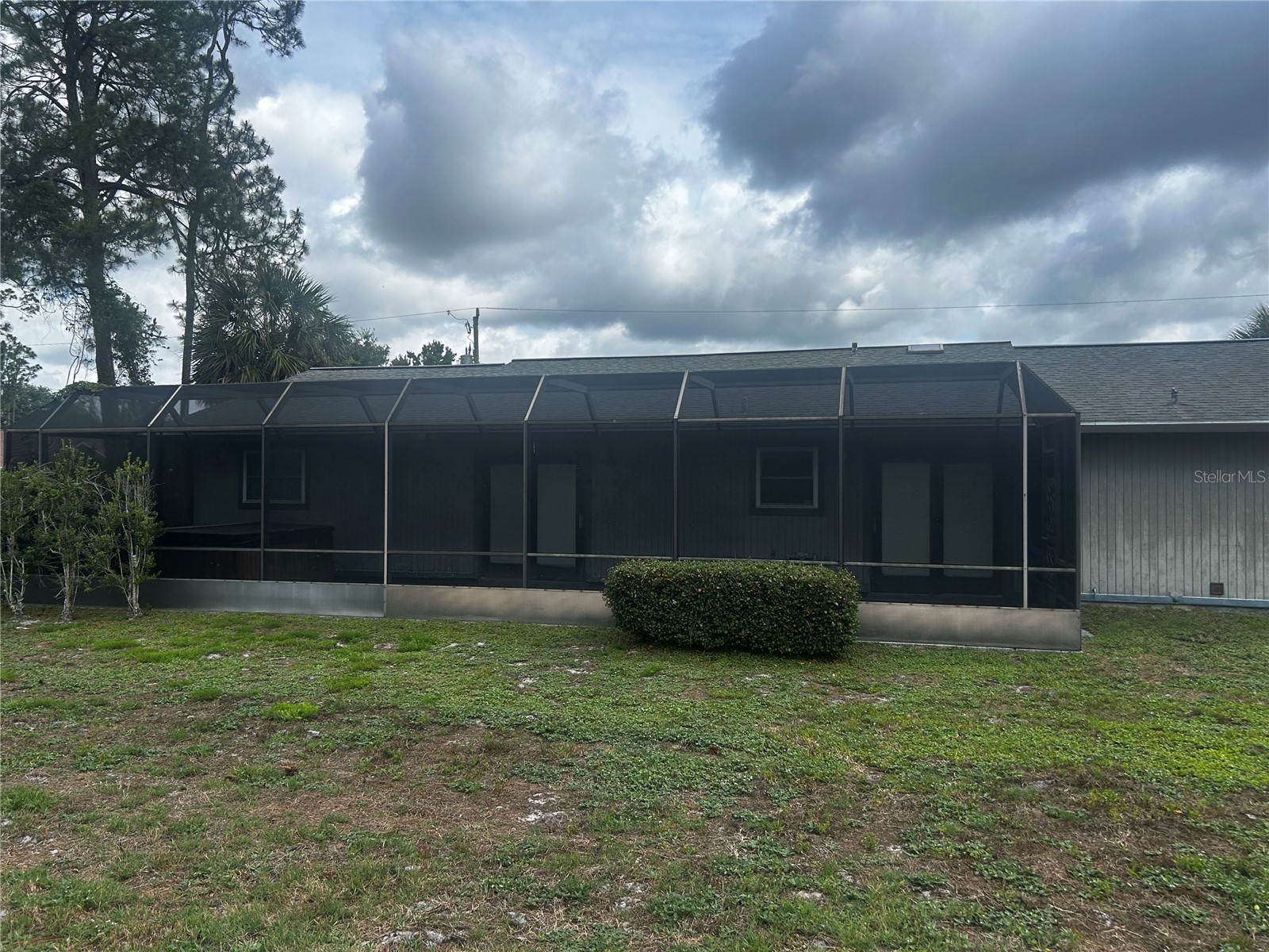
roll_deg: -1.4
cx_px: 634
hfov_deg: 67.3
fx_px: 953
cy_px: 476
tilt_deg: +0.8
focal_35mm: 26
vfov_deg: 53.1
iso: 50
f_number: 1.5
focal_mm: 5.7
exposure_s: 1/3704
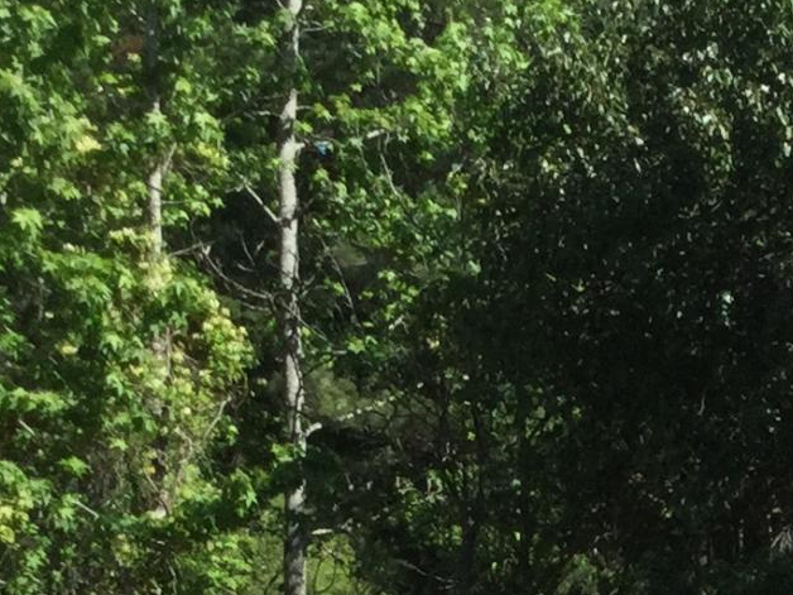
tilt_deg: -7.5
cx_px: 1006
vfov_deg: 9.5
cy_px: 1134
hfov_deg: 12.9
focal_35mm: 148
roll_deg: -2.7
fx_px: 3390
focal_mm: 3.3
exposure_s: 1/1018
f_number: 2.4
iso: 25
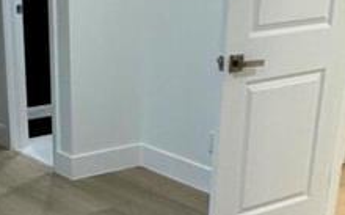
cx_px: 72
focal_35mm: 81
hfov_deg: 25.1
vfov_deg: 15.0
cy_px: 314
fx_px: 761
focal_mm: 2.22
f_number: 2.2
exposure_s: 1/99
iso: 200
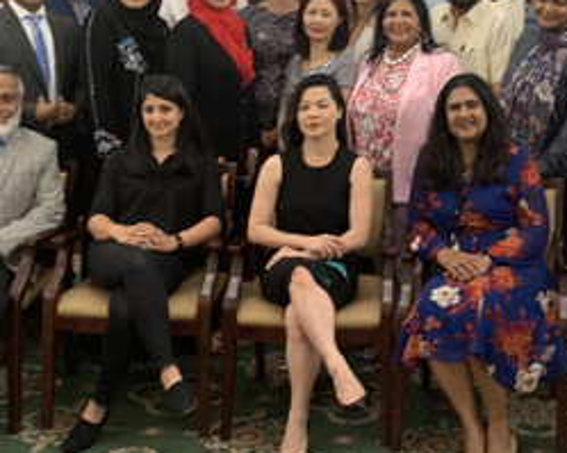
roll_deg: -2.1
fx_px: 1074
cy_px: 89
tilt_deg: -4.9
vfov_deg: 23.5
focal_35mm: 64
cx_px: 386
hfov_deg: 29.3
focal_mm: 4.25
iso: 320
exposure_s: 1/60
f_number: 1.8
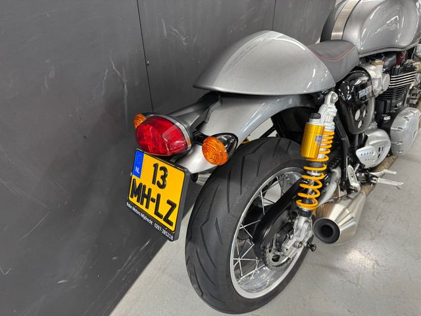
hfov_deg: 71.6
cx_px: 210
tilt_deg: -38.7
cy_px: 158
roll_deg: +0.5
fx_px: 292
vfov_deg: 56.8
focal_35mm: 24
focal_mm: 6.76
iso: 320
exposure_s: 1/50
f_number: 1.78
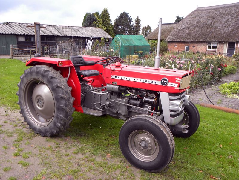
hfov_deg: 55.4
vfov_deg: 42.9
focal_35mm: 33
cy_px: 90
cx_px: 120
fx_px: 228
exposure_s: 1/92
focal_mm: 5.9
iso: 64
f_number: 2.8
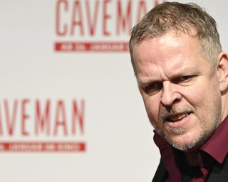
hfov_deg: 8.4
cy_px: 104
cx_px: 104
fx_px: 1559
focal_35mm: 231
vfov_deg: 6.7
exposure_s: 1/200
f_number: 6.3
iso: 1250
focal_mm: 175
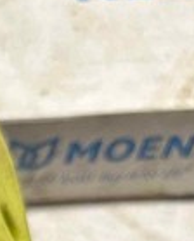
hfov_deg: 7.9
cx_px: -369
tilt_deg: -58.5
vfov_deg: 10.0
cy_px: 546
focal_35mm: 172
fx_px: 1229
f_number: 1.78
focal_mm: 6.86
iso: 200
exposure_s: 1/120
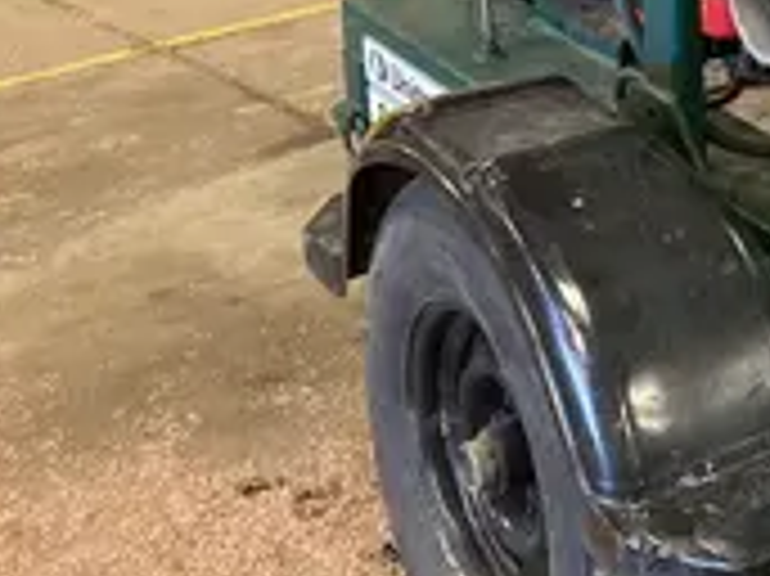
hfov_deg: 19.7
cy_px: -52
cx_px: 1063
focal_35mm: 90
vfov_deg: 15.9
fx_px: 2001
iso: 320
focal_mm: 3.99
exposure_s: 1/60
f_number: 1.8
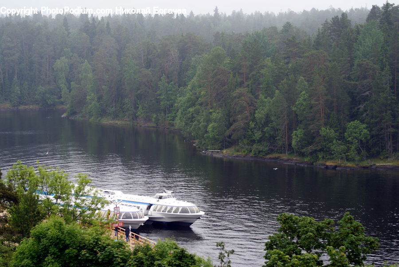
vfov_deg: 12.2
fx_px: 1248
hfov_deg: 18.2
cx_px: 200
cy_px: 134
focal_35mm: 112
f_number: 5.6
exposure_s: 1/125
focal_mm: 75
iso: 100
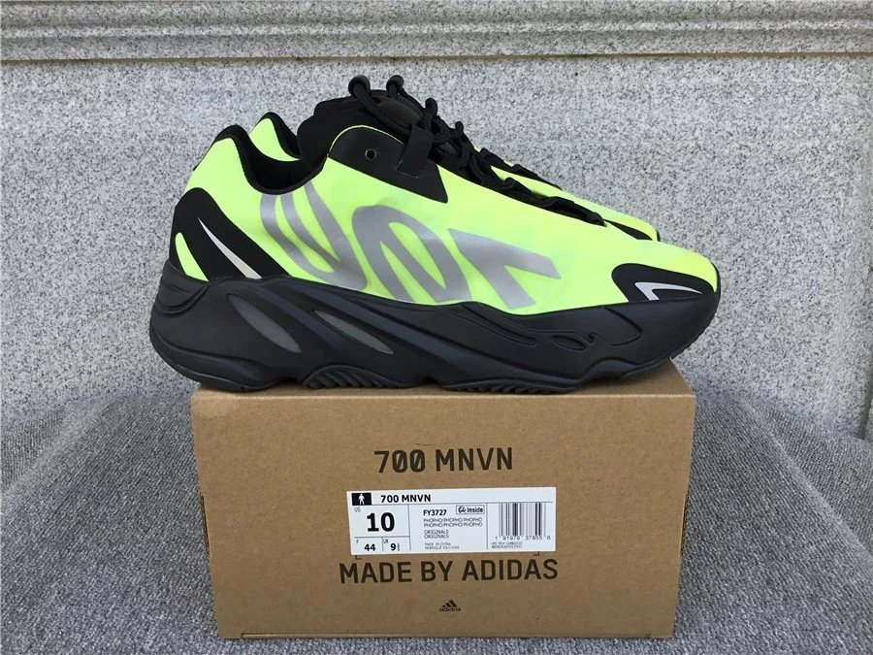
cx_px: 436
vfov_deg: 45.4
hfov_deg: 58.4
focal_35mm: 31
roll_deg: +1.2
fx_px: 782
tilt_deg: -19.9
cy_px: 328
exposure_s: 1/286
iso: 25
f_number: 2.4
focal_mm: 3.3
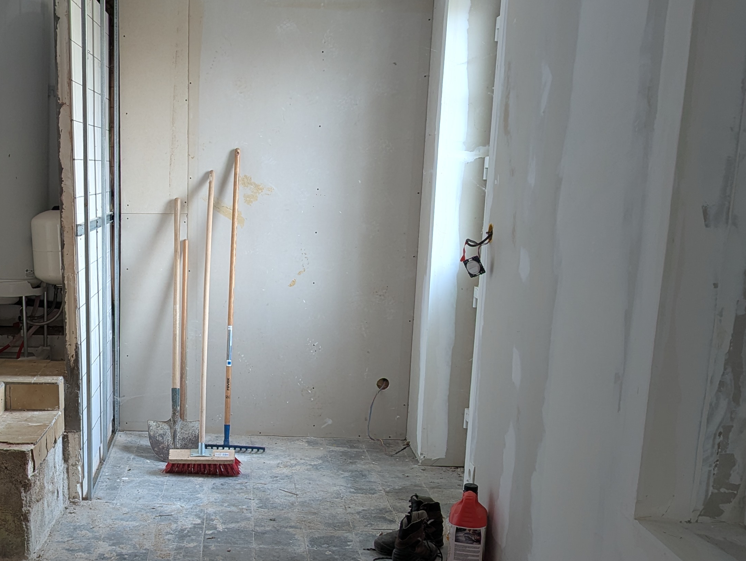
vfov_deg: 31.9
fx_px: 971
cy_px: 397
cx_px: 181
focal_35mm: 45
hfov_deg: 40.8
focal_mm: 6.81
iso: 105
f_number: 1.85
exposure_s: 1/23.8
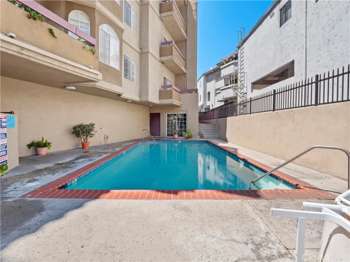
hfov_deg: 94.5
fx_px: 162
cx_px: 175
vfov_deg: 78.1
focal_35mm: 16
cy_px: 131
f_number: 8
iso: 200
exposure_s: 1/50
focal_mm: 8
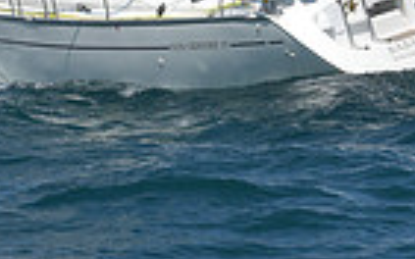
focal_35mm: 293
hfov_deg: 7.1
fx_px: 3313
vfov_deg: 4.3
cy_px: -574
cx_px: -10
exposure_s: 1/1600
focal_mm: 70
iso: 250
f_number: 8
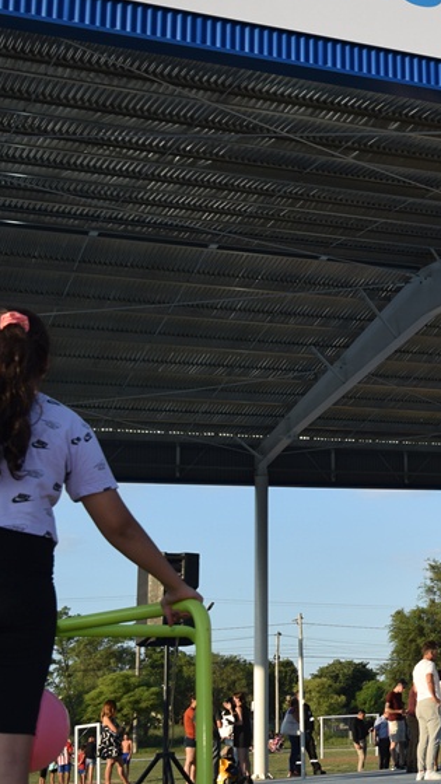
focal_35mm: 69
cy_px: 321
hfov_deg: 15.7
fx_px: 1434
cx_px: 711
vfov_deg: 30.5
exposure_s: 1/200
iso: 100
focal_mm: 24
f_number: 8
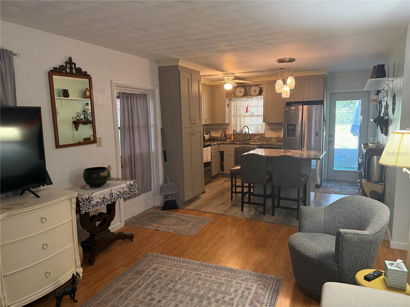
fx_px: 284
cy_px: 154
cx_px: 205
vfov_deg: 56.8
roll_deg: +1.1
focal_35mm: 24
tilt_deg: -7.3
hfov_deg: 71.6
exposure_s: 1/60
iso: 320
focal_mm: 6.76
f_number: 1.78
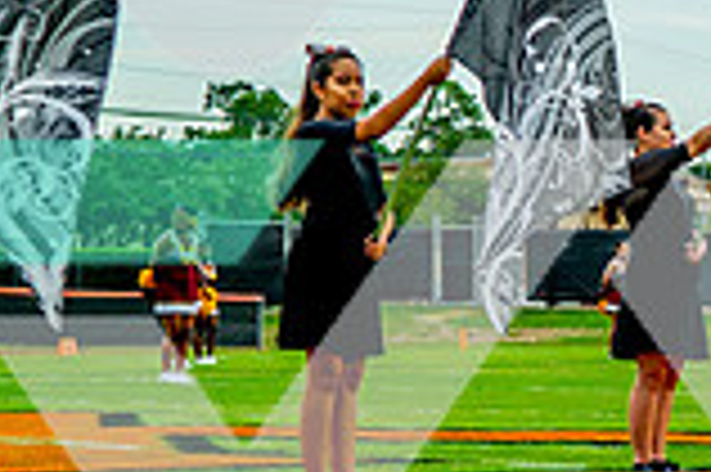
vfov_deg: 9.4
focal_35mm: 146
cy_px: 279
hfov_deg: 13.4
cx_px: 1028
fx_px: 2880
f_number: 2.8
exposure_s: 1/1000
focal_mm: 35
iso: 400
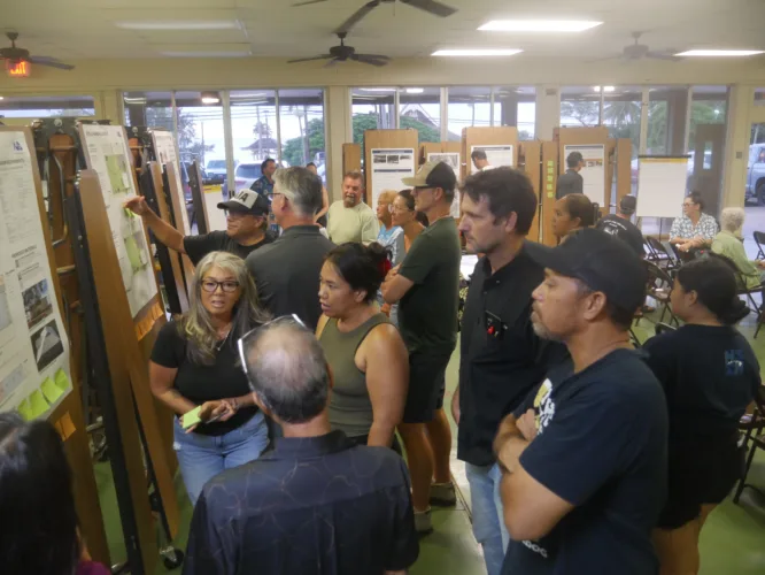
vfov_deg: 46.8
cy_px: 288
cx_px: 382
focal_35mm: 30
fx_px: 663
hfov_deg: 59.9
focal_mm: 15
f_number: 3.6
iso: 1600
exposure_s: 1/60
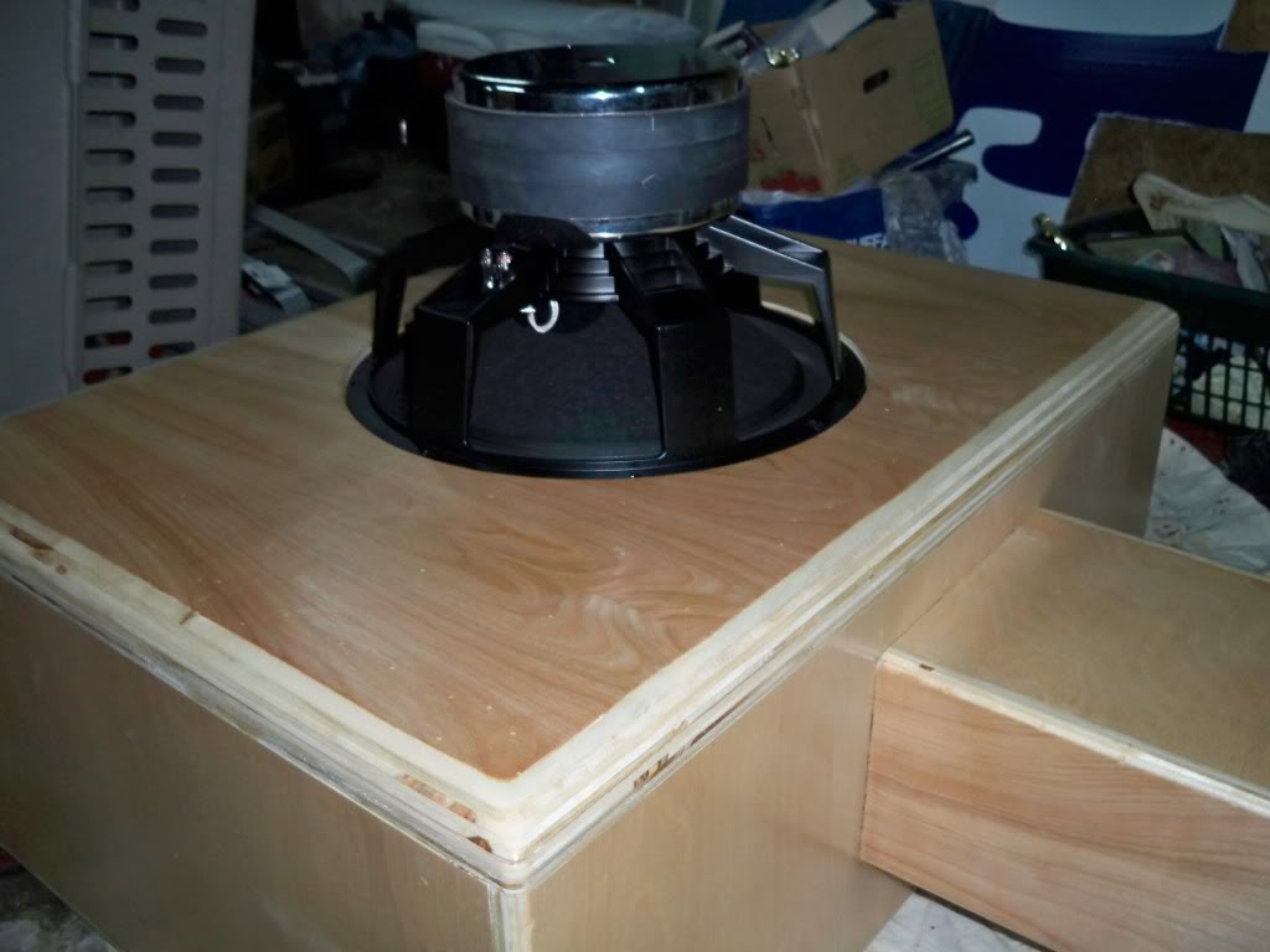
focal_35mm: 35
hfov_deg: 52.6
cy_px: 476
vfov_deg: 40.7
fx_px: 1284
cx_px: 635
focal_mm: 6.3
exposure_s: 1/60
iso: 200
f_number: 3.1
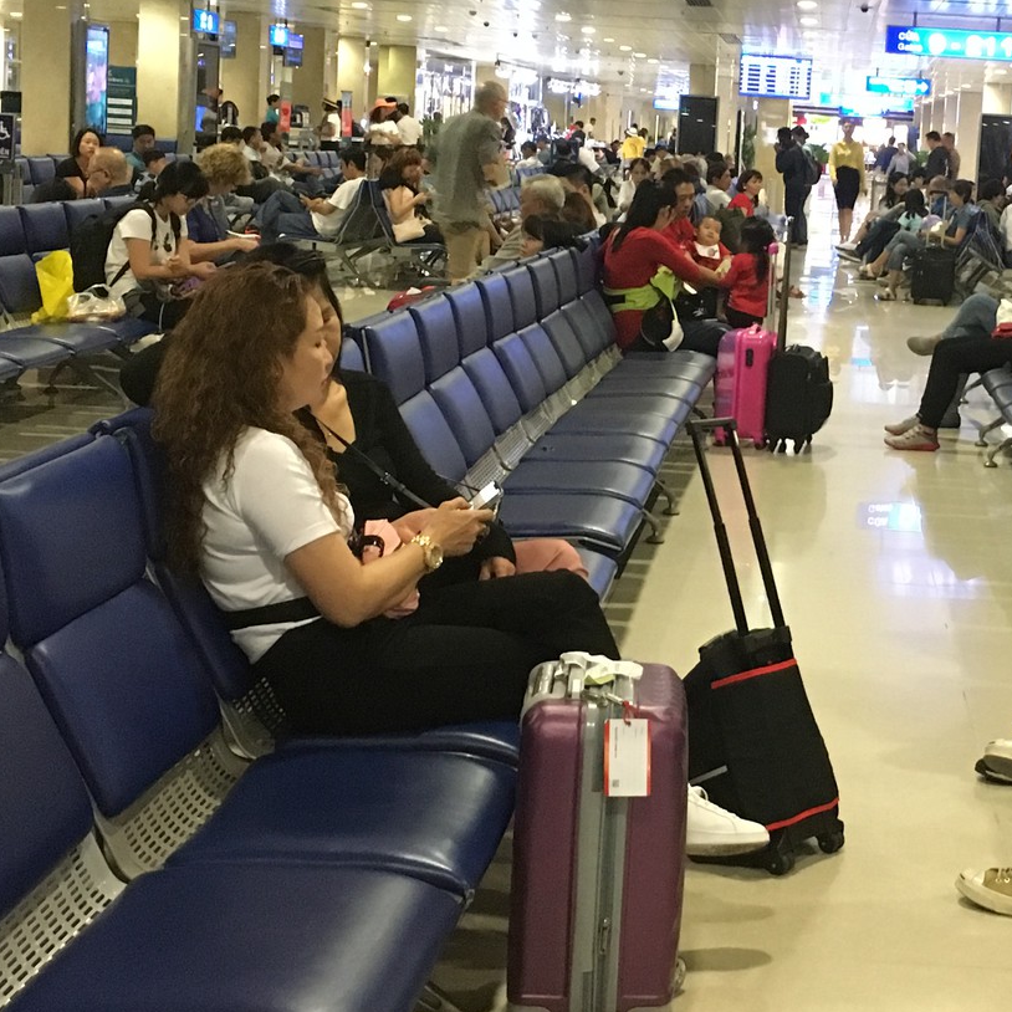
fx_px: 2084
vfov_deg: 27.2
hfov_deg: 26.7
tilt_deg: -5.9
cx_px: 832
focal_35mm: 63
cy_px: 368
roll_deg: -3.2
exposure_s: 1/17
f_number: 2.2
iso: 320
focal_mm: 4.15
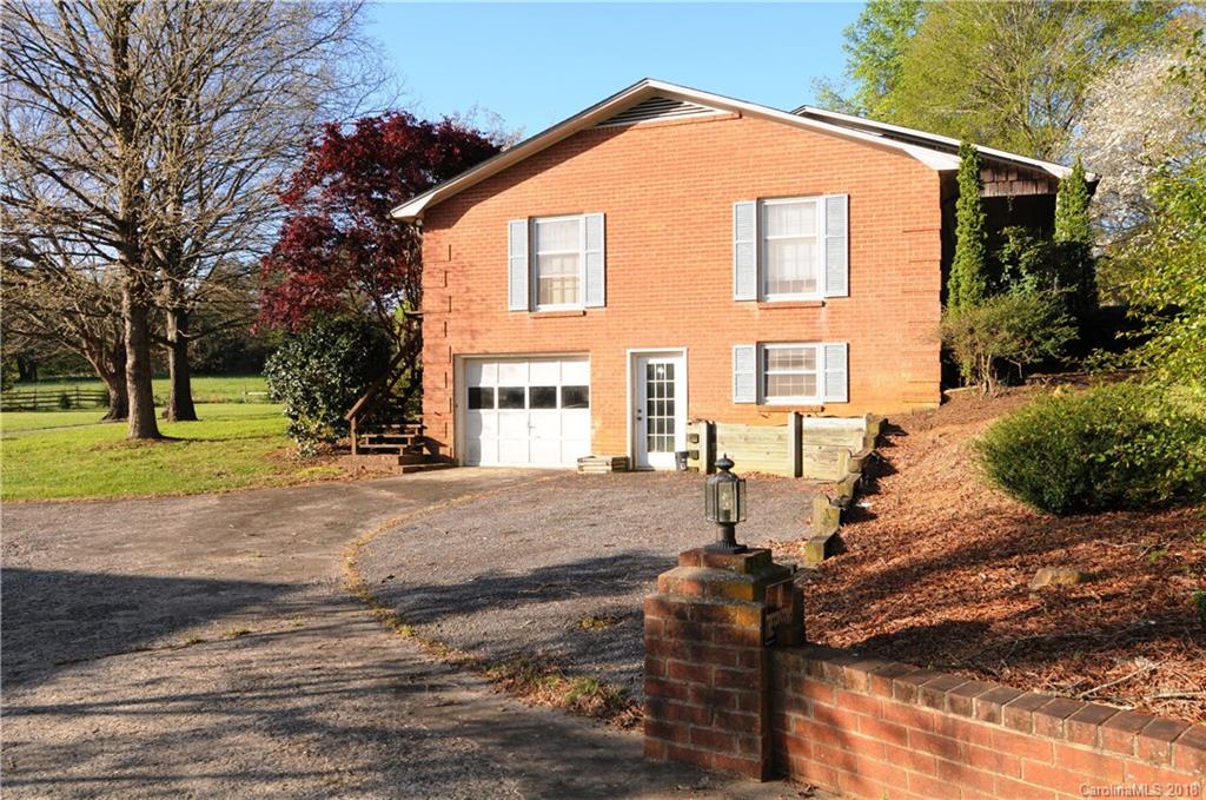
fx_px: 1003
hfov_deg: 62.0
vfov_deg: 43.5
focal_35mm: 30
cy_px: 400
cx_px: 603
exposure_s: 1/250
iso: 200
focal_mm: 20
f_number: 7.1
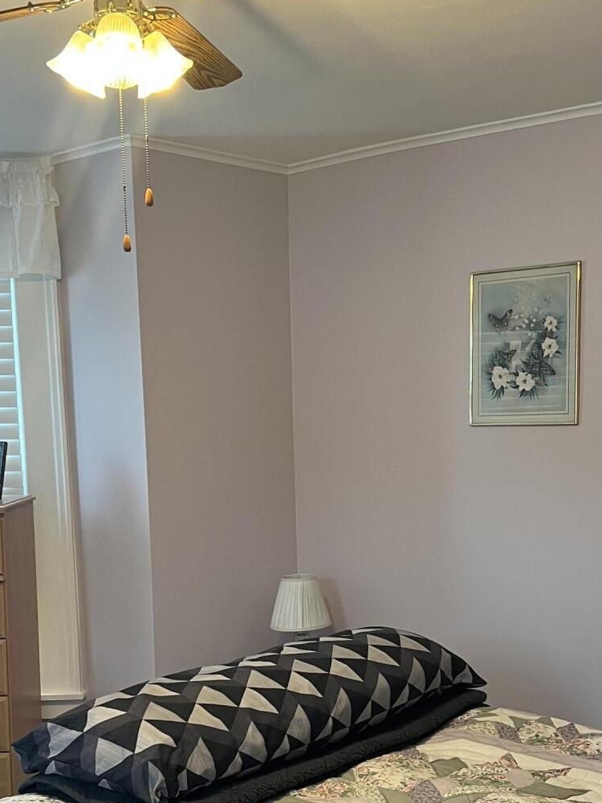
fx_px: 1206
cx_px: 327
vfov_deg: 36.4
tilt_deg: -5.2
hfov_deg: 28.0
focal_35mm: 52
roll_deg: +1.7
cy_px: 549
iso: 125
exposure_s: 1/60
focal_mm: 5.7
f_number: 1.5
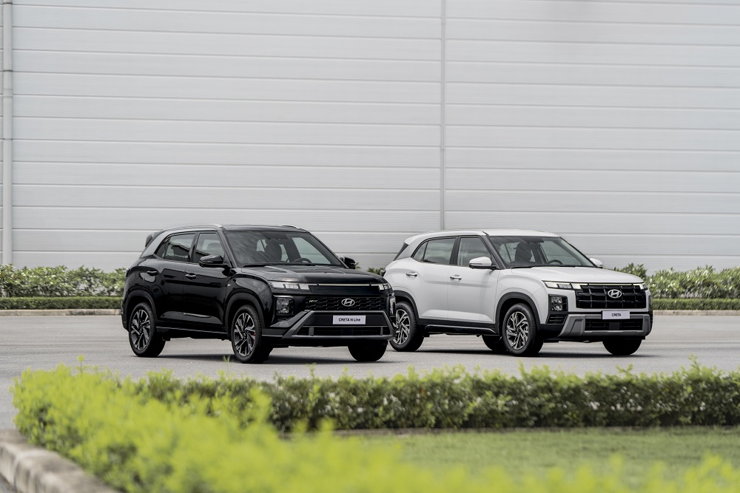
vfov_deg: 10.7
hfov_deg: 16.0
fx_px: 2631
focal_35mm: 128
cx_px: 370
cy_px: 246
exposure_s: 1/800
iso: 100
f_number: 3.2
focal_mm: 128
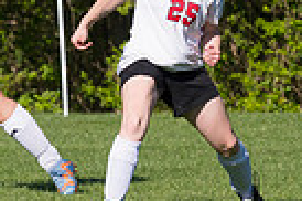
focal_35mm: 1267
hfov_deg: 1.6
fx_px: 10616
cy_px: 108
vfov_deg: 1.1
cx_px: 551
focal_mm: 200
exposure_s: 1/1600
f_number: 5.6
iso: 250
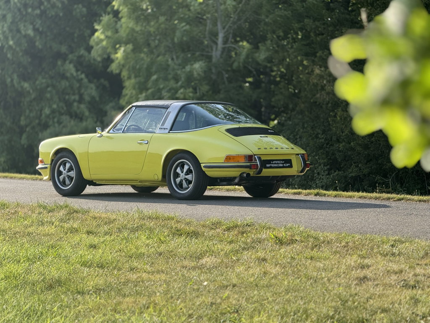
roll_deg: -0.3
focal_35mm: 120
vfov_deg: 12.3
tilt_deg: +1.3
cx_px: 215
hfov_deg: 16.4
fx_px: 1491
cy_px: 162
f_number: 2.8
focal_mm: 15.66
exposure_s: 1/373
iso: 64
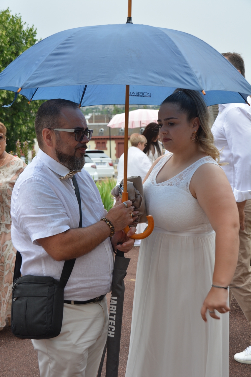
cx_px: 126
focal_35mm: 51
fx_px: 533
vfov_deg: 38.9
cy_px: 188
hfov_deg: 26.5
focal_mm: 34
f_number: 5.6
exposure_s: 1/125
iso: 250
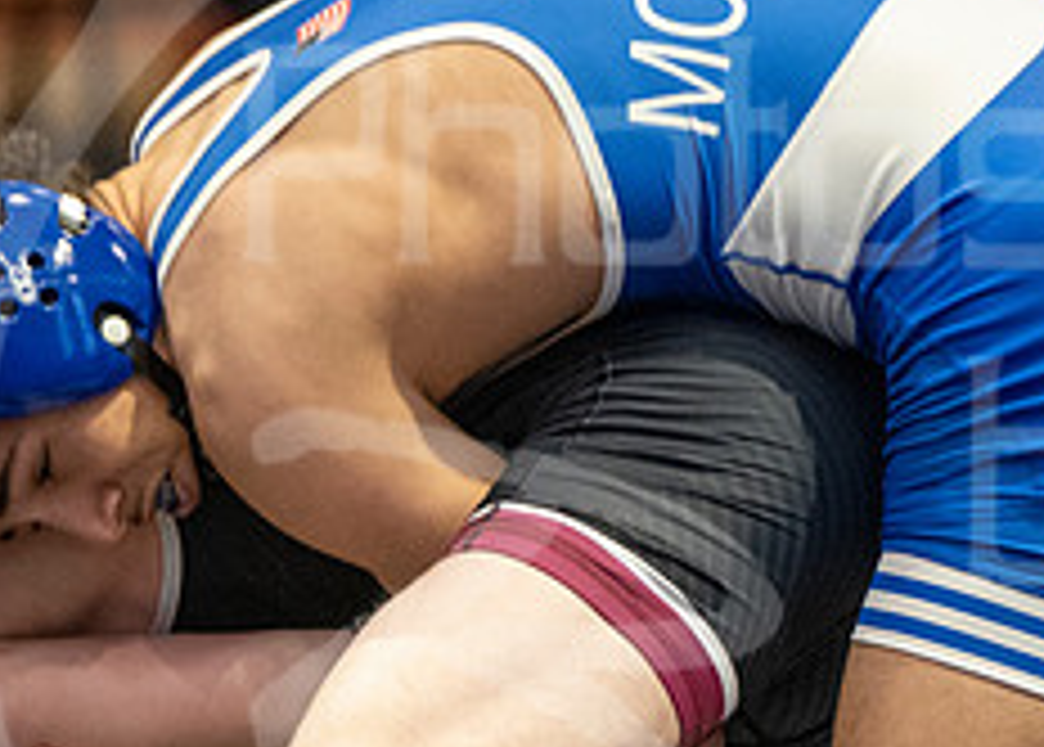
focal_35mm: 781
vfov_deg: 1.8
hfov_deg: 2.6
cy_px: 978
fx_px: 23171
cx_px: 421
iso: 3200
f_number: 2.8
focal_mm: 200
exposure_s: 1/1000
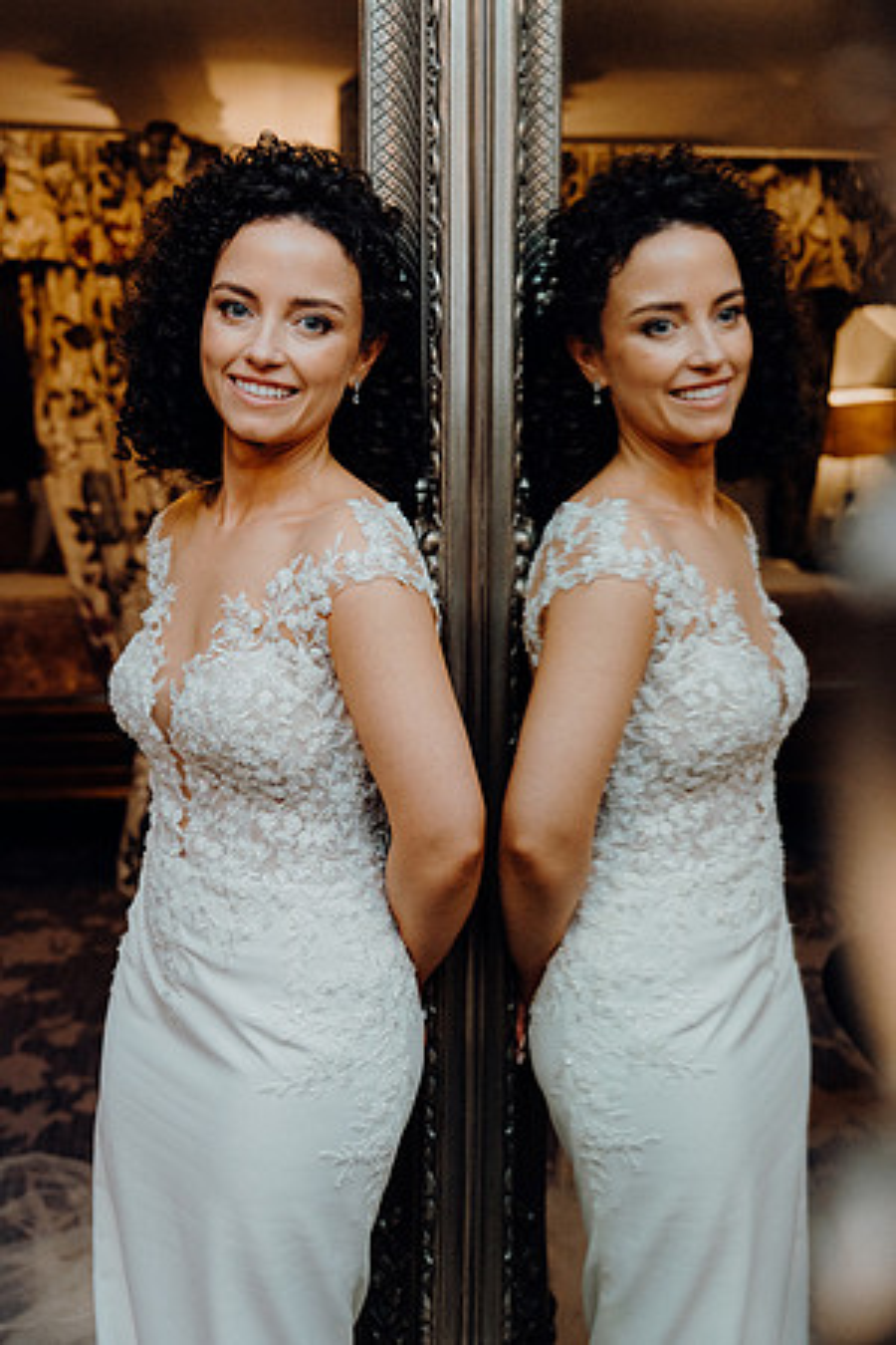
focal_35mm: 39
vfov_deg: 49.6
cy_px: 672
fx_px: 1456
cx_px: 448
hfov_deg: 34.2
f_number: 3.5
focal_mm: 39
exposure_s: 1/160
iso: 2500
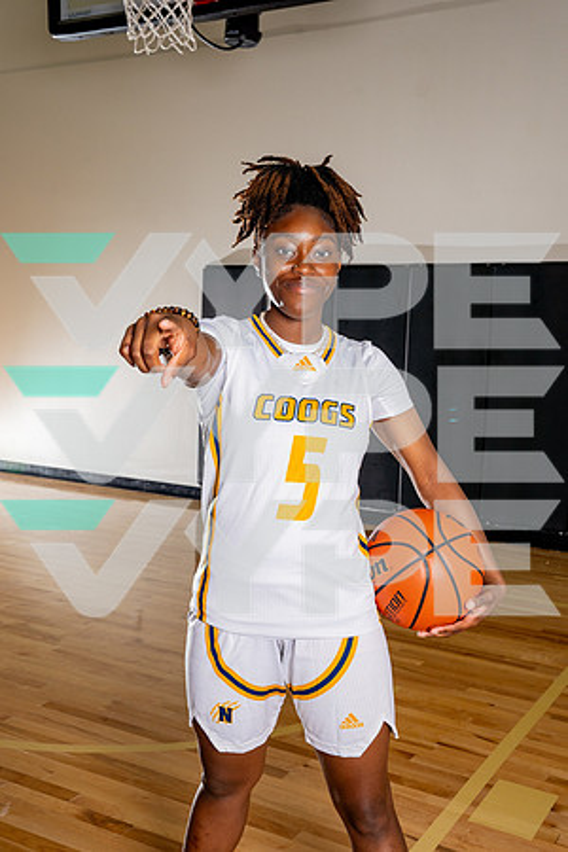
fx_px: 930
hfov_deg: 34.0
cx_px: 284
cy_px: 426
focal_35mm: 39
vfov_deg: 49.2
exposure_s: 1/200
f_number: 8
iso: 640
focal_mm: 39.3
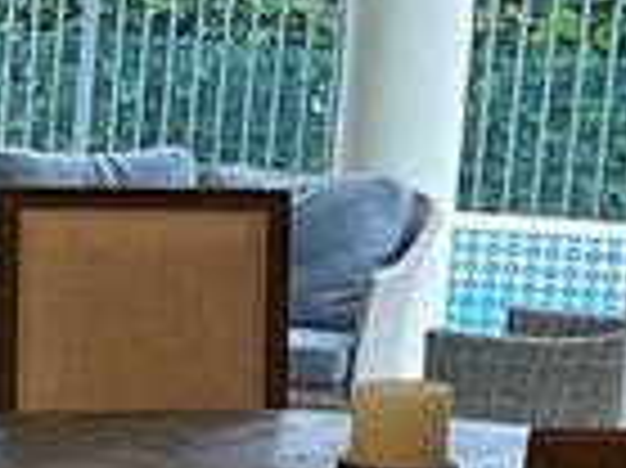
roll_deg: -0.1
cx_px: -986
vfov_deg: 7.7
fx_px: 3469
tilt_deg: -12.4
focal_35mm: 192
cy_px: 554
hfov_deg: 9.1
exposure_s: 1/60
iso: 80
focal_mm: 5.1
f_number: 1.6
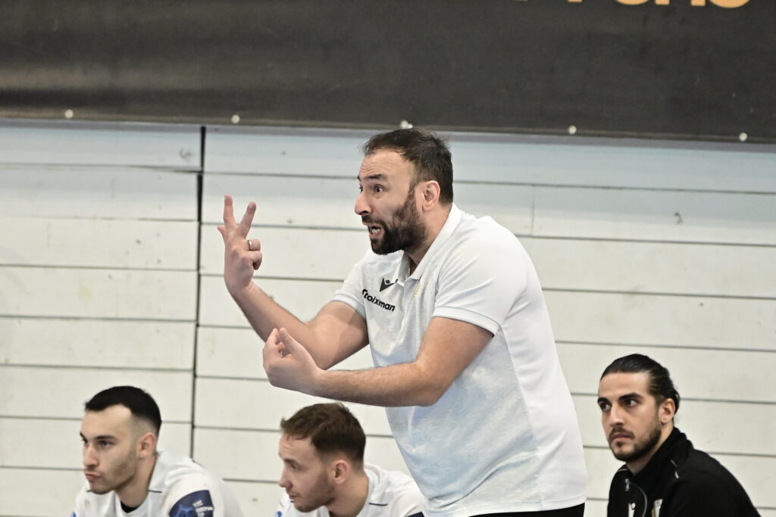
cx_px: 388
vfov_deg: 6.9
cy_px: 258
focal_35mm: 200
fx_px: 4311
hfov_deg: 10.3
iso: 3200
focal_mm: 200
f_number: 2.8
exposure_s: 1/640
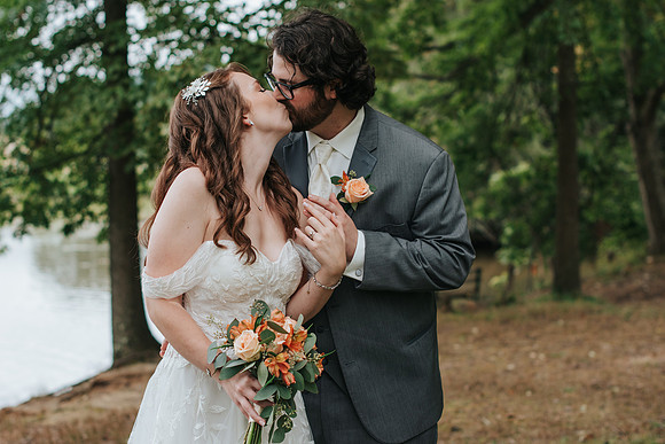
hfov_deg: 27.0
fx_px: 1386
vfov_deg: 18.2
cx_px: 332
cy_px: 222
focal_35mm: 75
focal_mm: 50
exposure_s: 1/800
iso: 200
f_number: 2.8
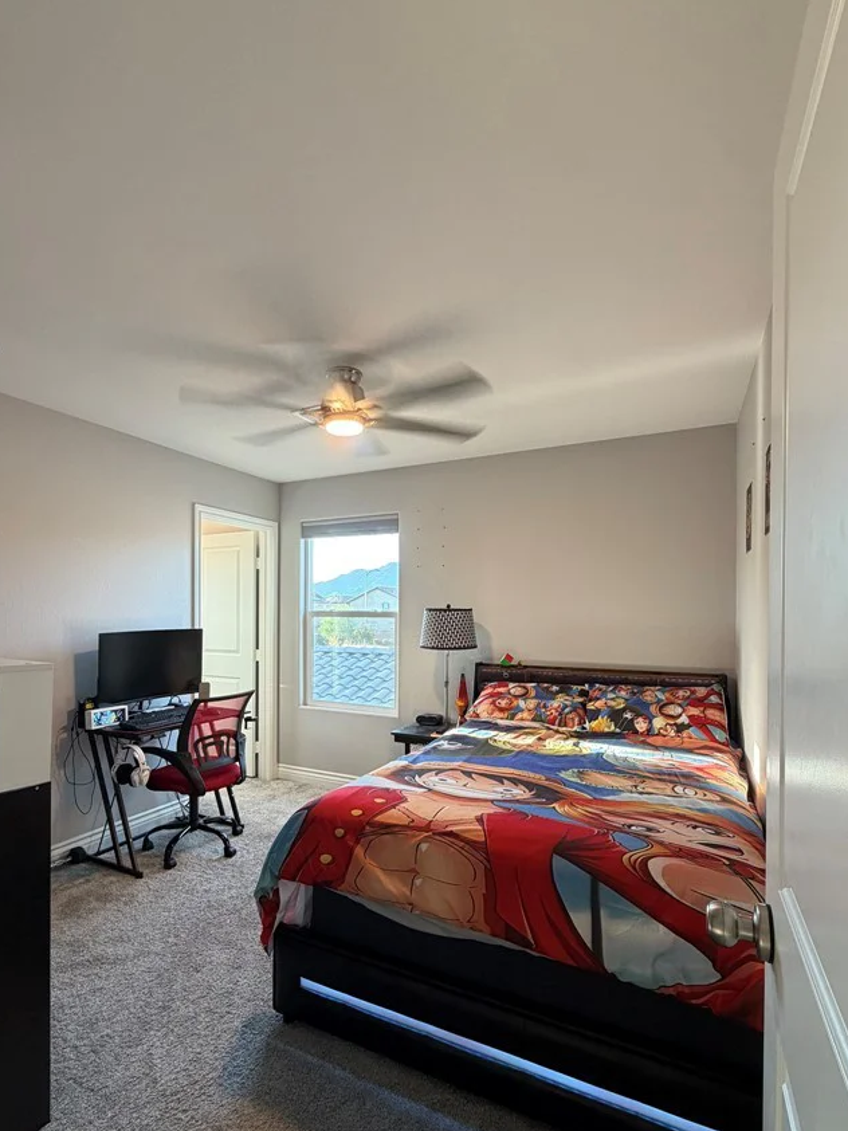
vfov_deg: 90.7
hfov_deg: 74.7
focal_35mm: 17
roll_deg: -0.5
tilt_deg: -0.6
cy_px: 623
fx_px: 555
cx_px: 401
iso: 200
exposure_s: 1/60
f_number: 2.2
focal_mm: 2.22
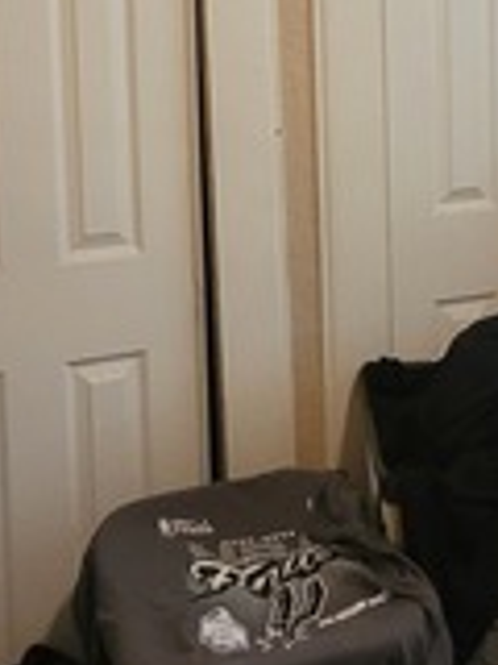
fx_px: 997
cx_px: 320
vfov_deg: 34.5
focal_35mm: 52
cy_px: 54
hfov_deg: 27.9
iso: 400
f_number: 2.2
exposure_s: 1/30
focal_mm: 1.74
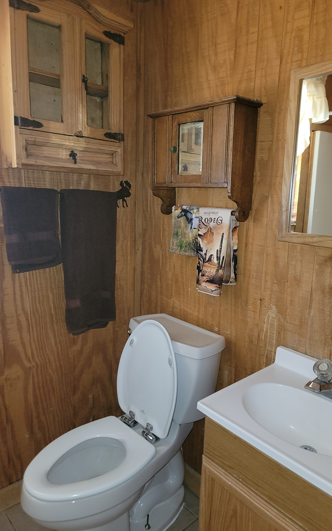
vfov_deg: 70.4
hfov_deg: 47.4
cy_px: 262
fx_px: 377
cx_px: 196
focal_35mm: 26
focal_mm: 6.7
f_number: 1.8
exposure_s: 1/22
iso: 125
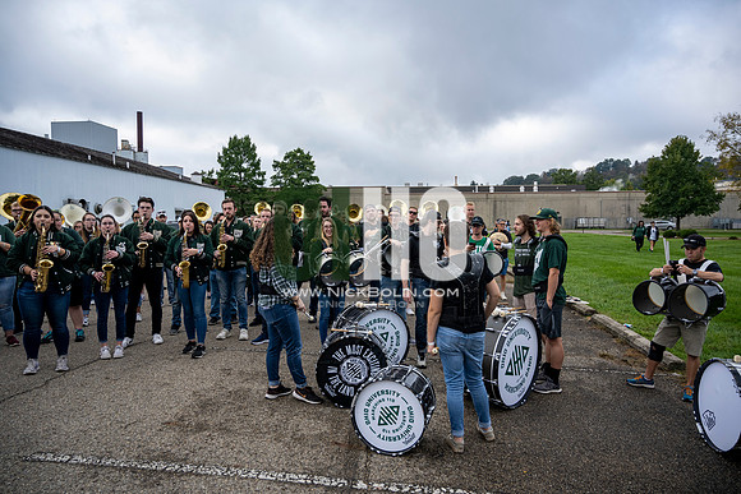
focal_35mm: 24
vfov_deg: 53.2
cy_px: 247
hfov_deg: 73.7
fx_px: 494
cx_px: 370
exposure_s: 1/800
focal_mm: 24
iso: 400
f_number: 4
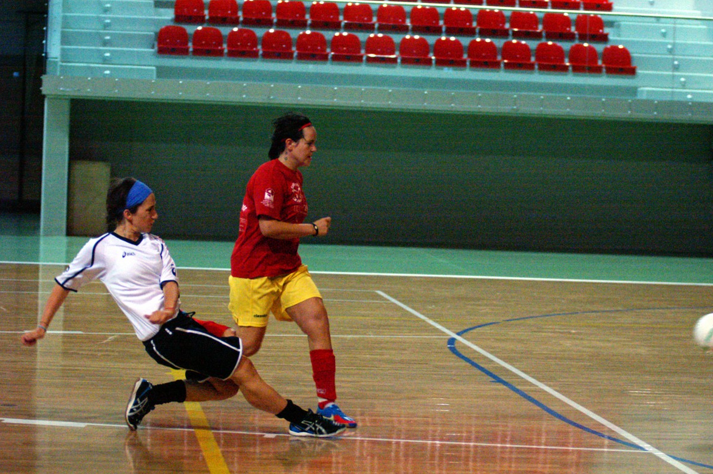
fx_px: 6472
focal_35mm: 327
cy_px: 258
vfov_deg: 4.2
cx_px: 356
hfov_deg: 6.3
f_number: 2.8
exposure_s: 1/350
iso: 3200
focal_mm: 200
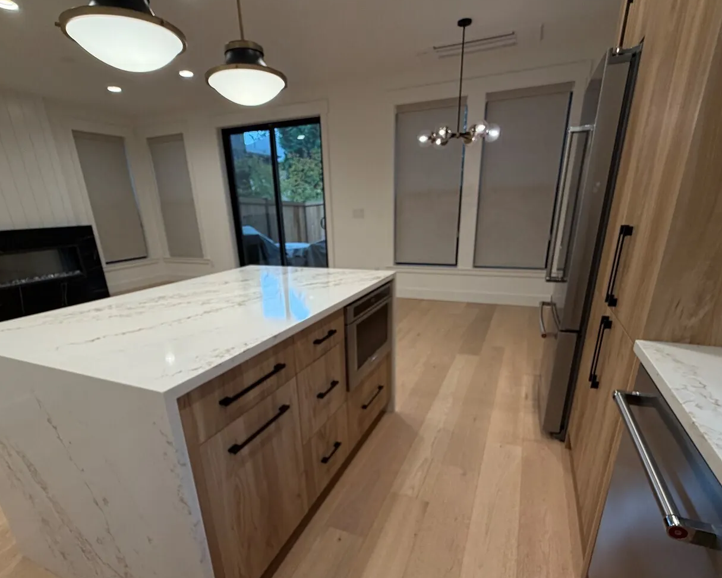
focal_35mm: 18
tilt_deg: -20.5
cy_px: 348
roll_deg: +1.7
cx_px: 357
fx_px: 385
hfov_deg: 86.4
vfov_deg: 73.0
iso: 125
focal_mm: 2.22
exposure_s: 1/120
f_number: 2.2
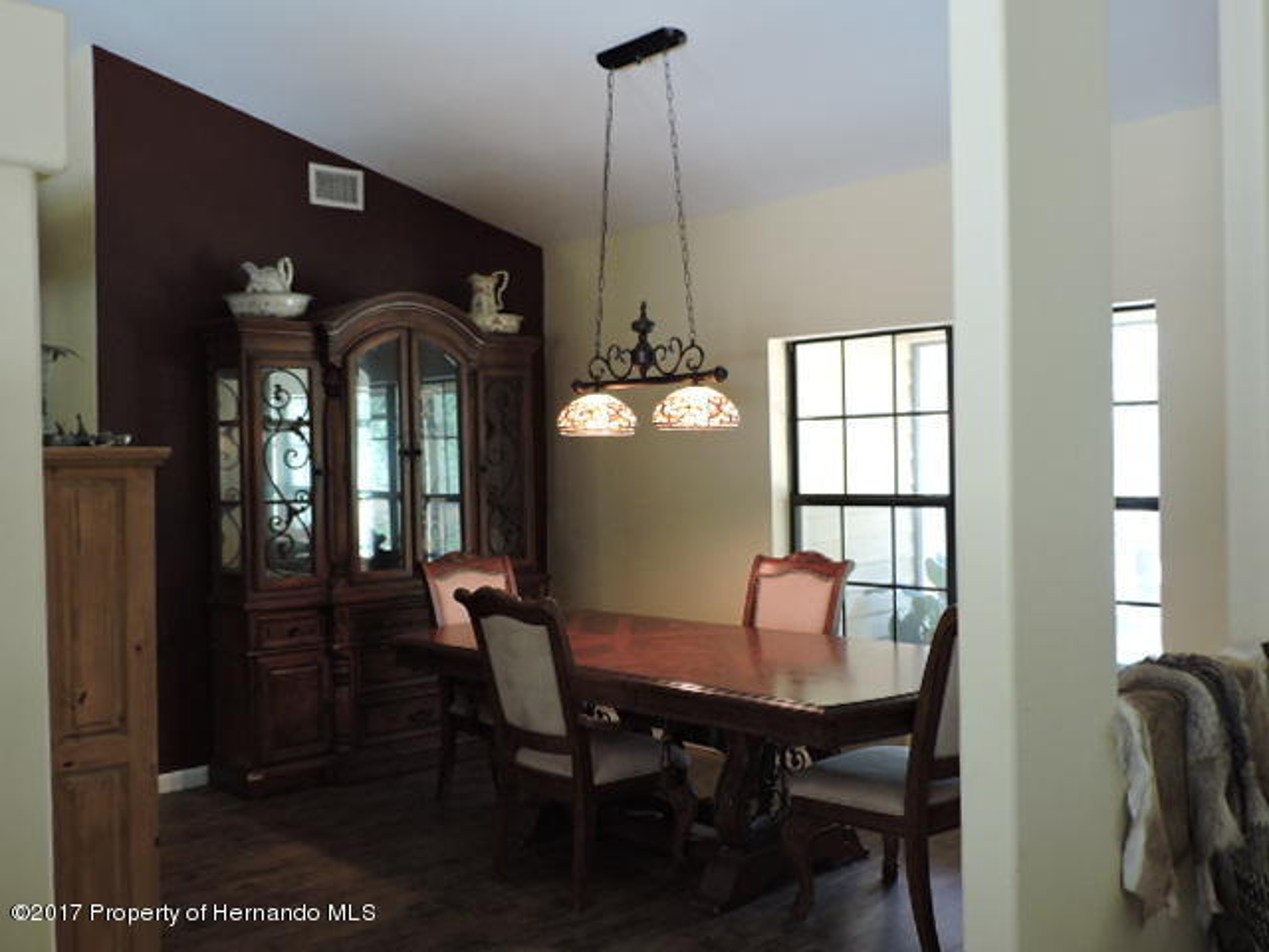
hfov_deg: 55.4
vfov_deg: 42.9
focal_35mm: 33
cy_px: 476
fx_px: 1210
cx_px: 634
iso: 400
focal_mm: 5.9
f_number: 3.2
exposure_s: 1/20
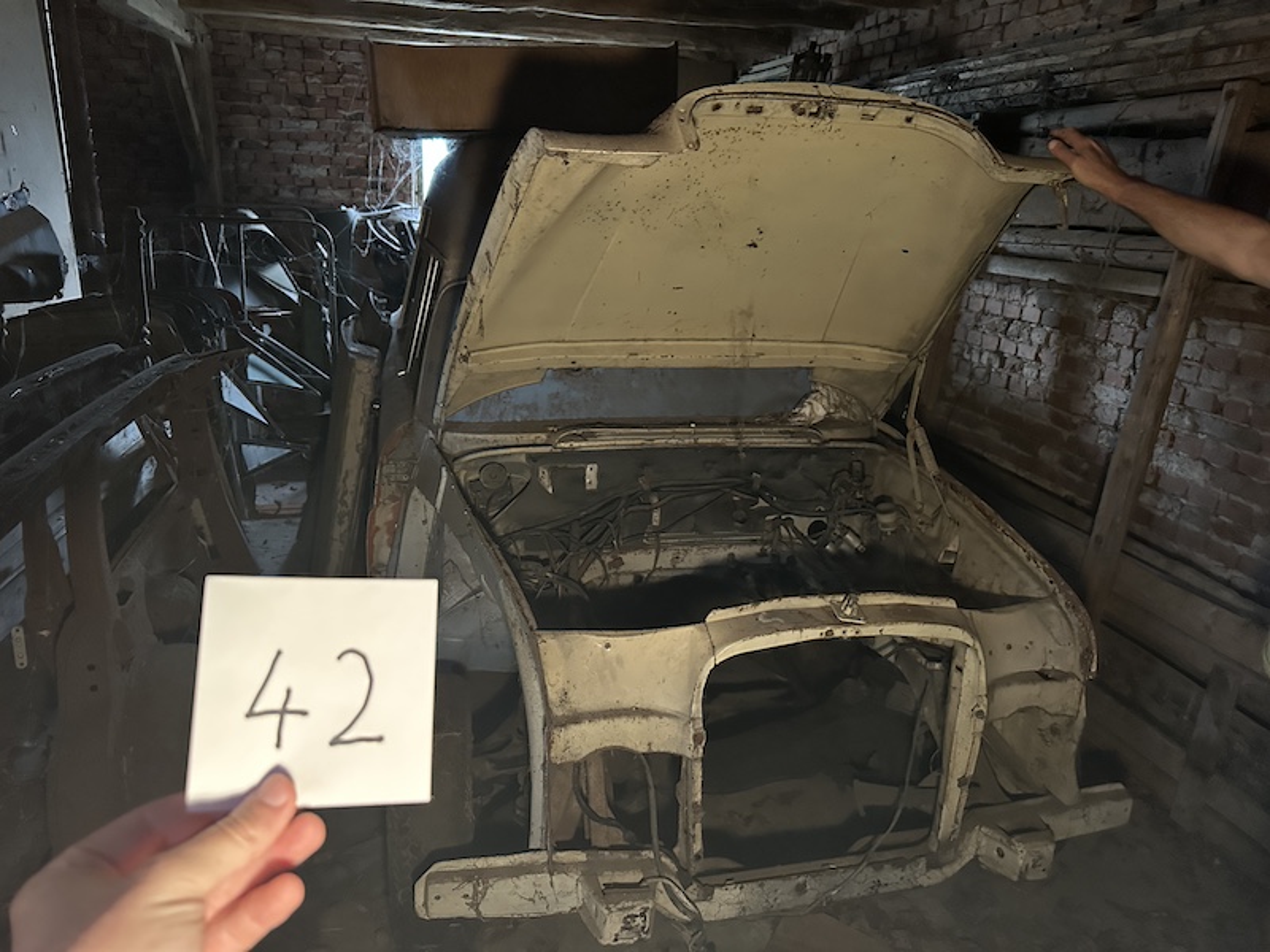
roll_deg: -1.9
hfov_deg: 71.6
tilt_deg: -18.3
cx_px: 635
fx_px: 881
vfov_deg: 56.8
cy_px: 476
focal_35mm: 24
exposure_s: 1/37
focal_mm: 6.86
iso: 1000
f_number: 1.78
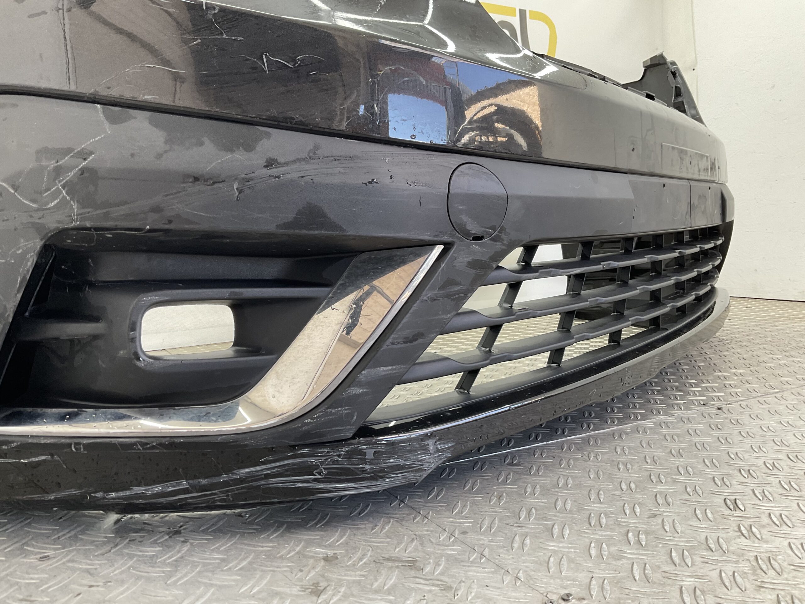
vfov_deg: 48.2
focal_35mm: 29
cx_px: 402
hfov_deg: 61.7
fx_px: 674
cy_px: 302
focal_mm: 3
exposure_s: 1/100
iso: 64
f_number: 1.8
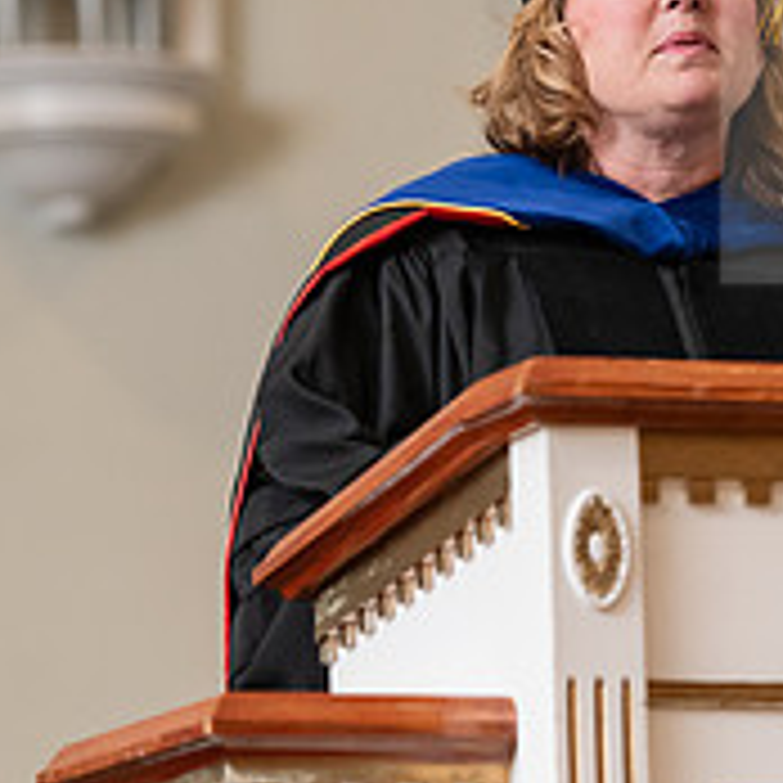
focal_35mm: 340
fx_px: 8701
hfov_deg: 5.2
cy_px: 452
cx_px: 585
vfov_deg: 5.2
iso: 1250
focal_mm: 120
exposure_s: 1/200
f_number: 3.2
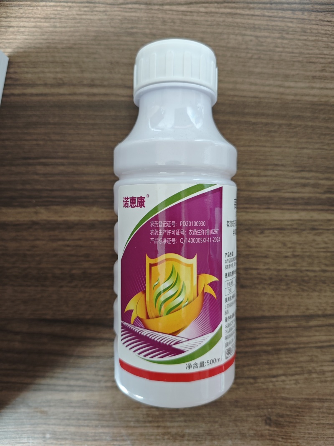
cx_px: 167
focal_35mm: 23
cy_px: 223
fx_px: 296
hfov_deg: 58.9
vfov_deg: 73.9
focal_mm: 6.55
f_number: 1.6
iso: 500
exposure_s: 1/50
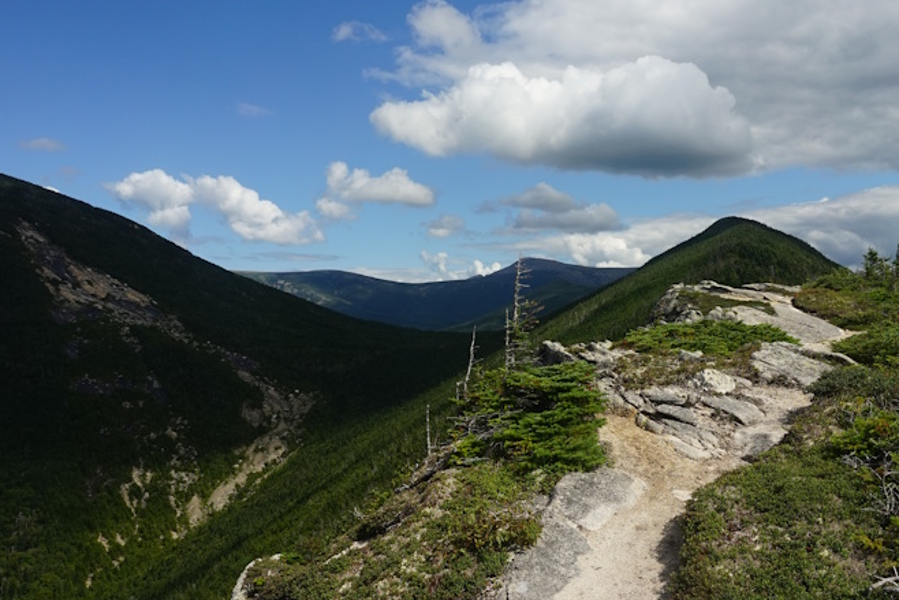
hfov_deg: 60.0
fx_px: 774
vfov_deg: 42.3
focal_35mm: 31
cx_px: 521
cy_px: 278
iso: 100
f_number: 11
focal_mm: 16
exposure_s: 1/200
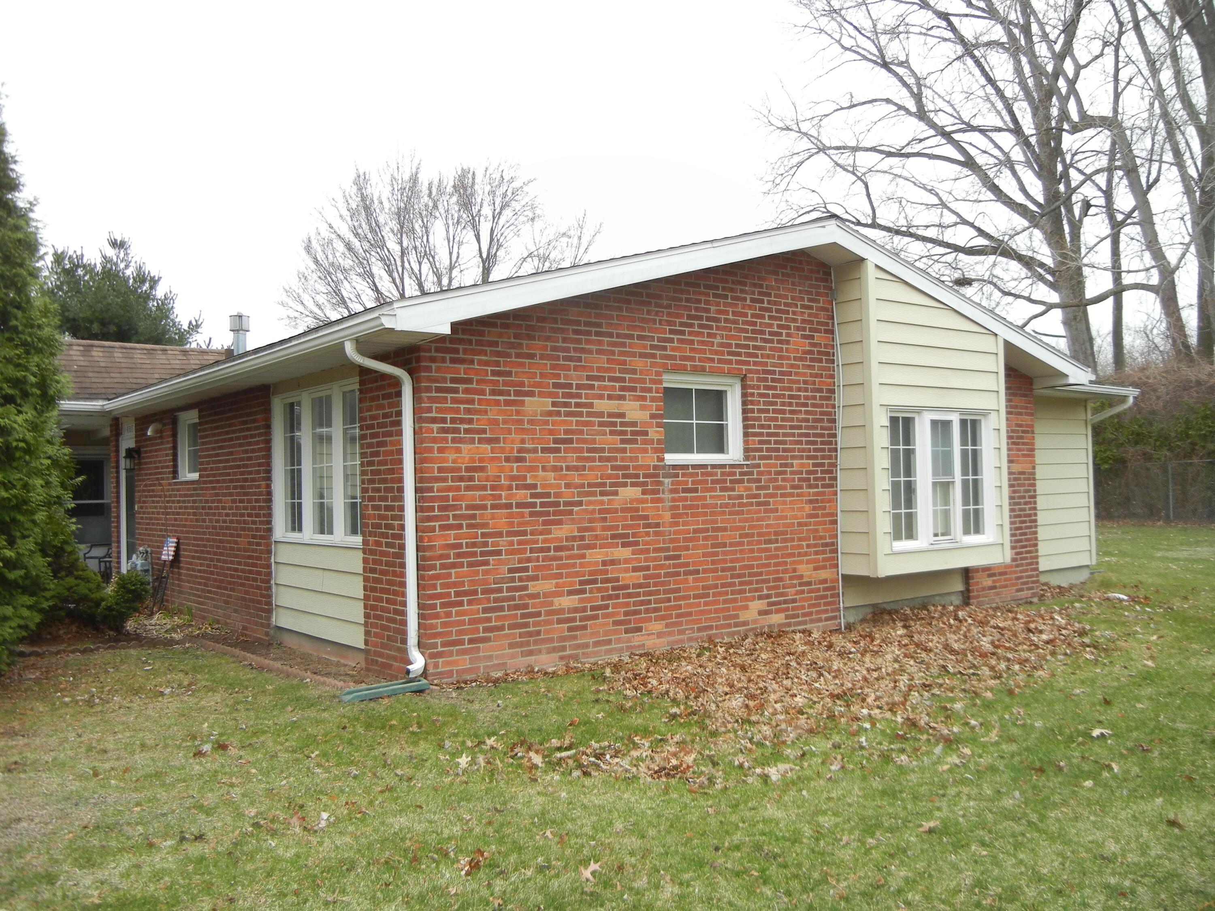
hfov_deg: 60.0
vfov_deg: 46.8
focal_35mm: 30
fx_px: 1053
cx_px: 608
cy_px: 456
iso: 160
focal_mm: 5.4
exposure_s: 1/274
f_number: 3.5
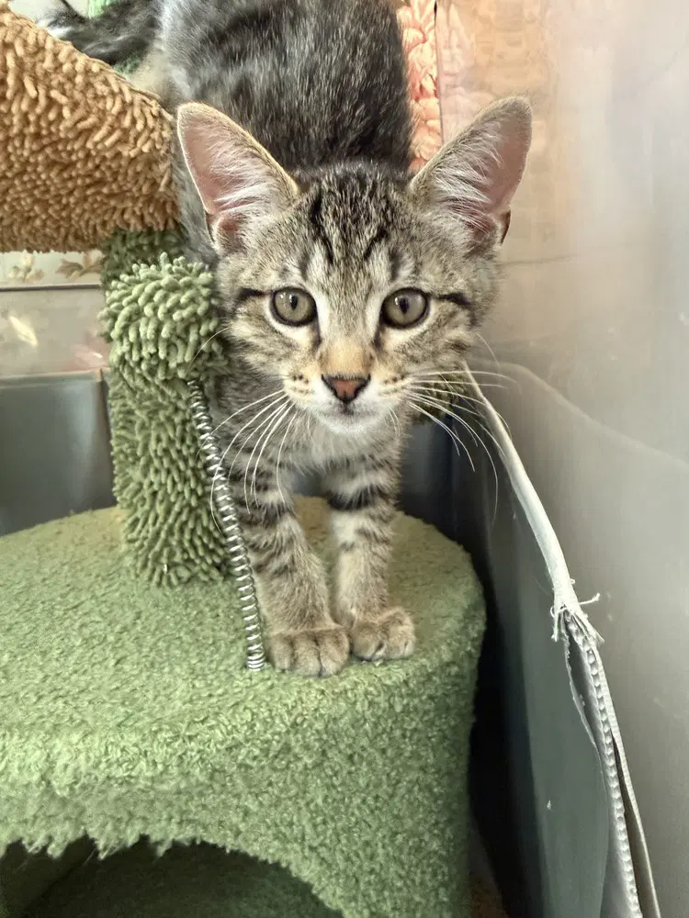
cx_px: 344
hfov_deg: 54.9
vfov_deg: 69.4
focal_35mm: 25
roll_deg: +1.0
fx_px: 663
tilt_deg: -7.7
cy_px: 459
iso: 640
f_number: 2.2
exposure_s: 1/60
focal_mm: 2.22
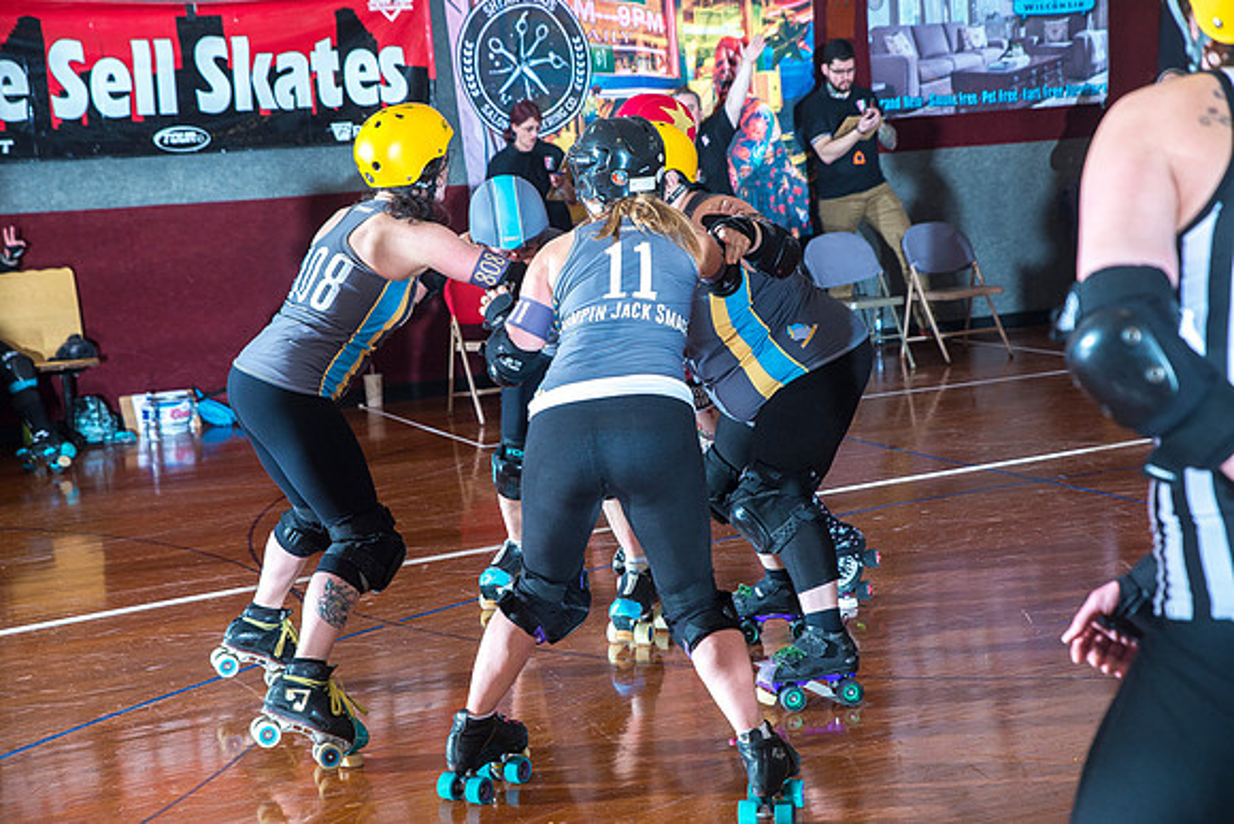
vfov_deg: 21.9
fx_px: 2126
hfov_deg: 32.4
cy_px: 412
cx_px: 617
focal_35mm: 62
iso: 800
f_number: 5.6
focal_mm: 62
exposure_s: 1/160
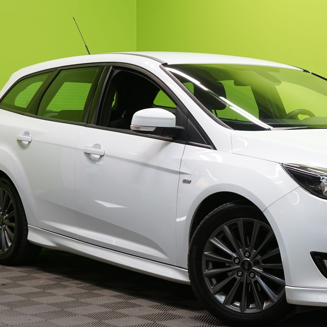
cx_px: 250
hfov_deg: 19.4
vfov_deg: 19.5
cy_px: 176
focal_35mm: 89
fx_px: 951
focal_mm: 47
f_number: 5.6
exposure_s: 1/50
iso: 500
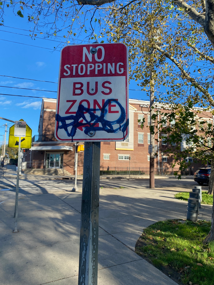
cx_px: 107
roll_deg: -1.7
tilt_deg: +7.3
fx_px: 214
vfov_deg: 67.3
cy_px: 142
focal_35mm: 26
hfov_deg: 53.1
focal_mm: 4.25
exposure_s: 1/1429
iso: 32
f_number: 1.8
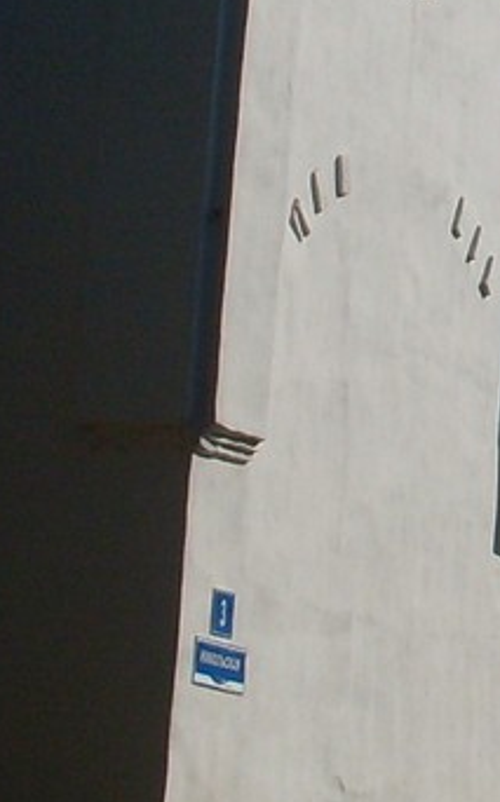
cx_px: 1130
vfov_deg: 12.3
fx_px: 3694
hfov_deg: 7.3
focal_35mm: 169
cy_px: 11
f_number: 8.4
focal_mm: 6.3
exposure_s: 1/500
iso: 80
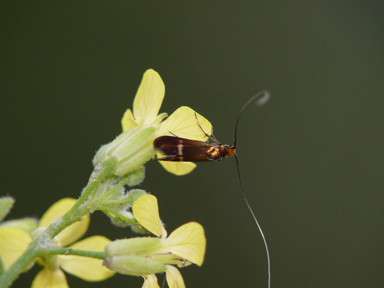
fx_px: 4682
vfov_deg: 3.5
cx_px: 192
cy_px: 144
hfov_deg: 4.7
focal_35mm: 422
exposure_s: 1/200
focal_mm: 88.8
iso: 100
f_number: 5.6
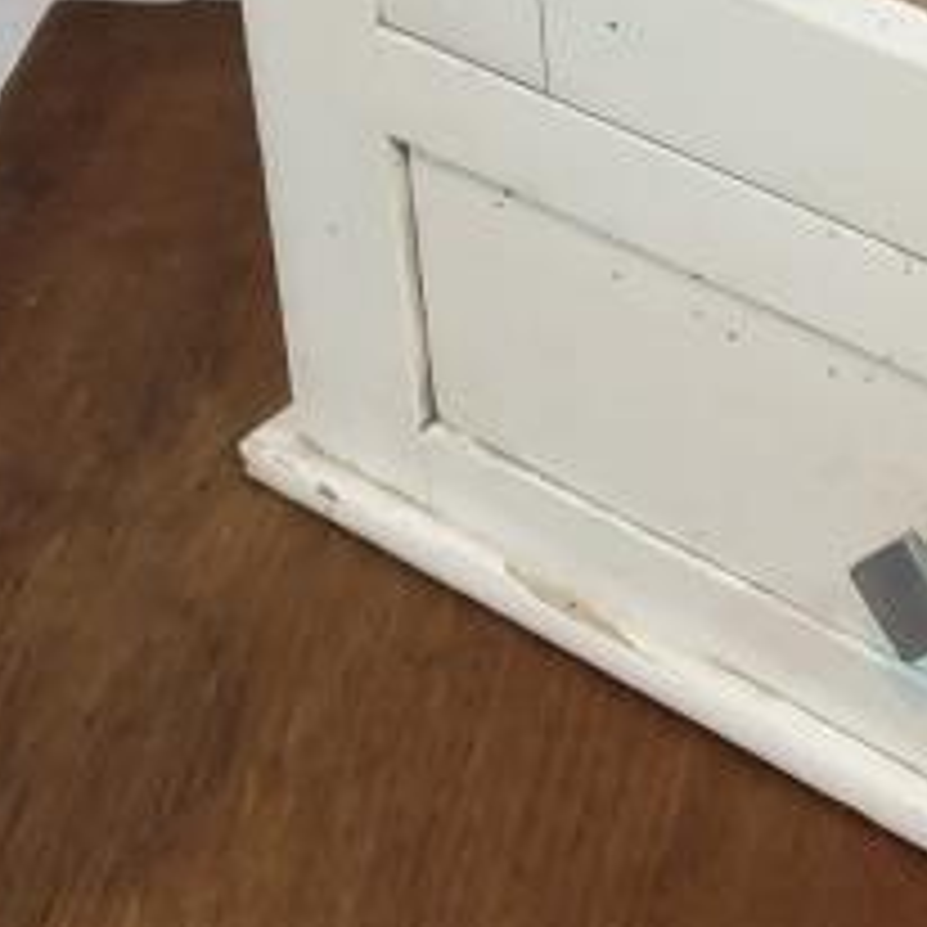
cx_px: 1224
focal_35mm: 114
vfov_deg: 13.8
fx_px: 3454
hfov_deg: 14.6
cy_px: -698
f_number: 1.5
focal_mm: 4.3
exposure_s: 1/50
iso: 400
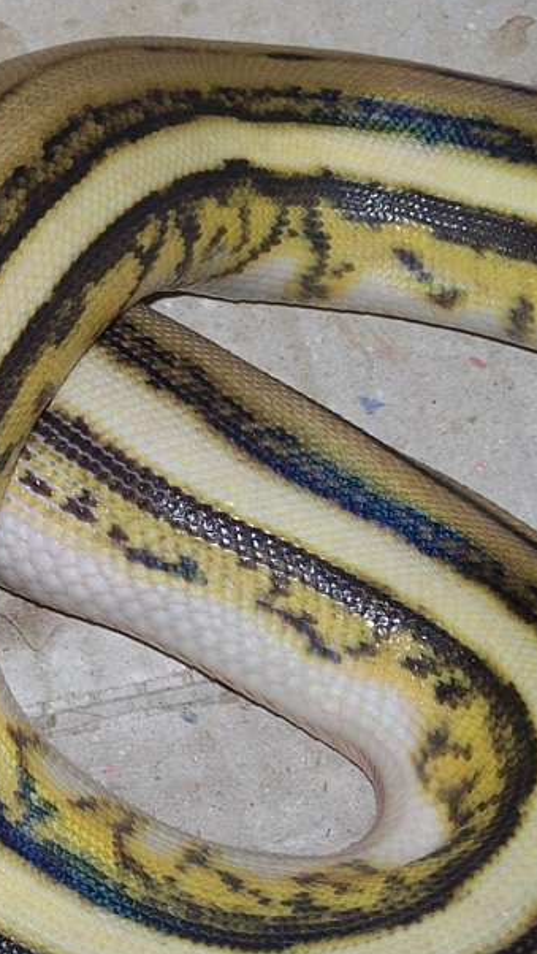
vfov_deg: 12.1
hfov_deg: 6.7
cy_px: 312
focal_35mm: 178
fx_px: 4502
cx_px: -337
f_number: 3.6
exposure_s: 1/125
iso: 80
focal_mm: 17.3
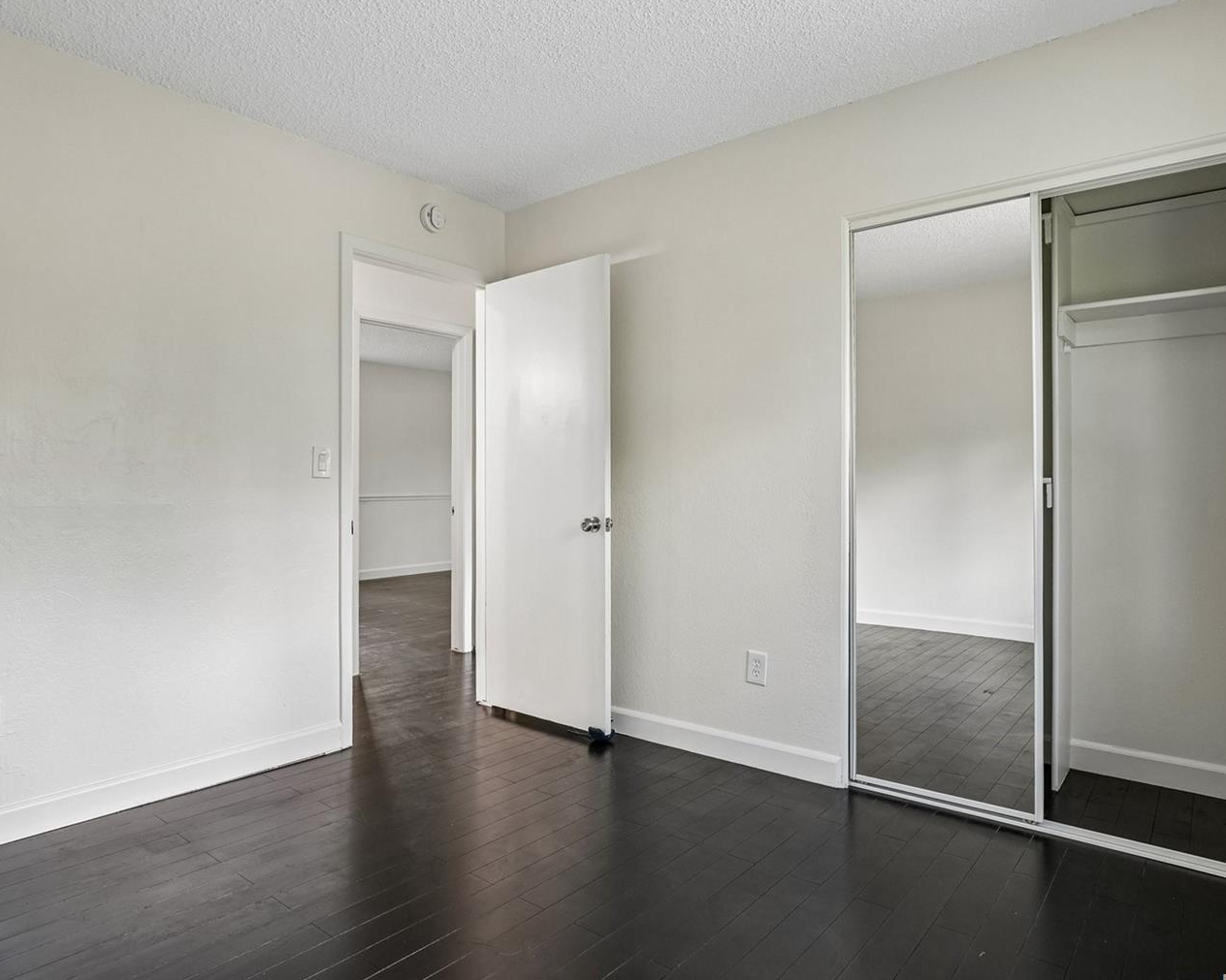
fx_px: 711
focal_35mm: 20
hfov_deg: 81.5
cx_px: 603
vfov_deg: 69.2
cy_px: 489
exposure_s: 1/8
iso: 500
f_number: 8
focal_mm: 11
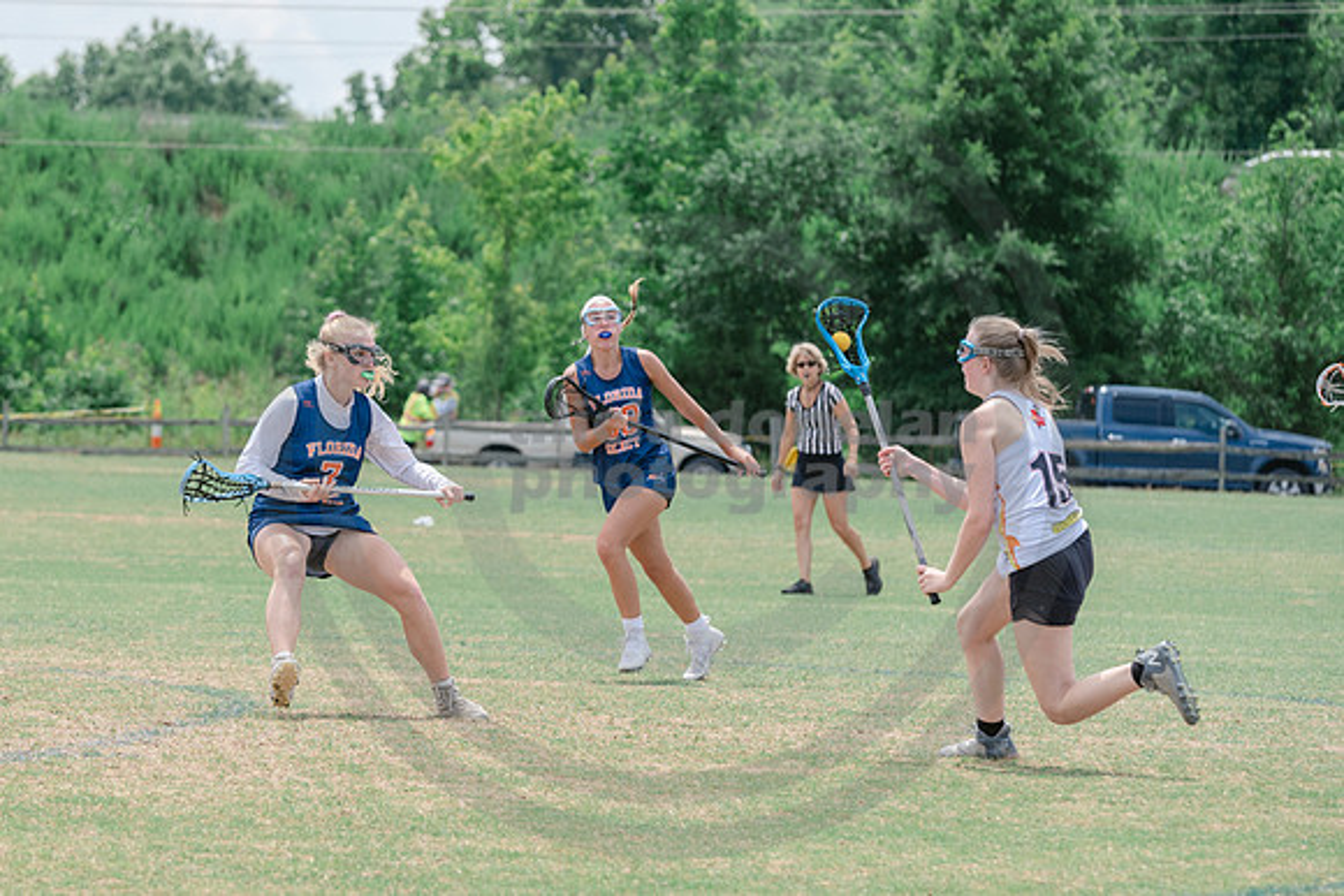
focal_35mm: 228
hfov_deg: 9.0
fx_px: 8507
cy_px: 553
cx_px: 217
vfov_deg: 6.0
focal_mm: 135
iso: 250
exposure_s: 1/1250
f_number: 4.5
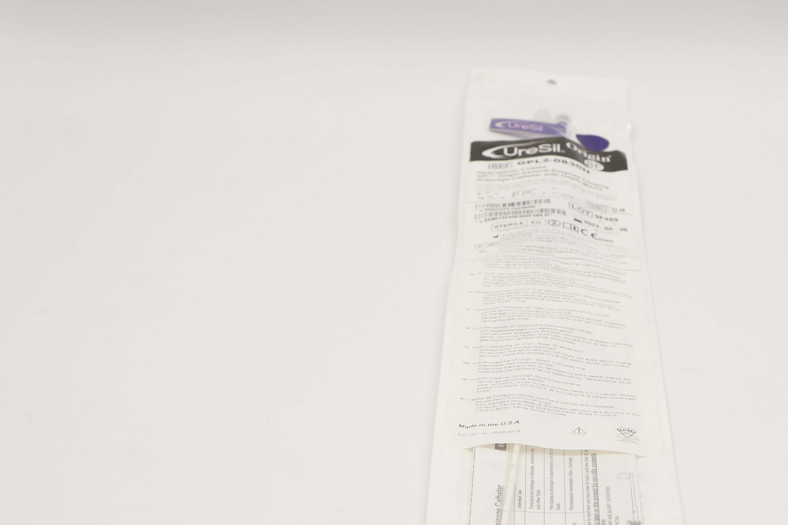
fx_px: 1571
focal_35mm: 72
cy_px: 391
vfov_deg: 18.9
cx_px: 558
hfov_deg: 27.9
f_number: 6.3
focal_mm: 31
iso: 400
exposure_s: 1/80
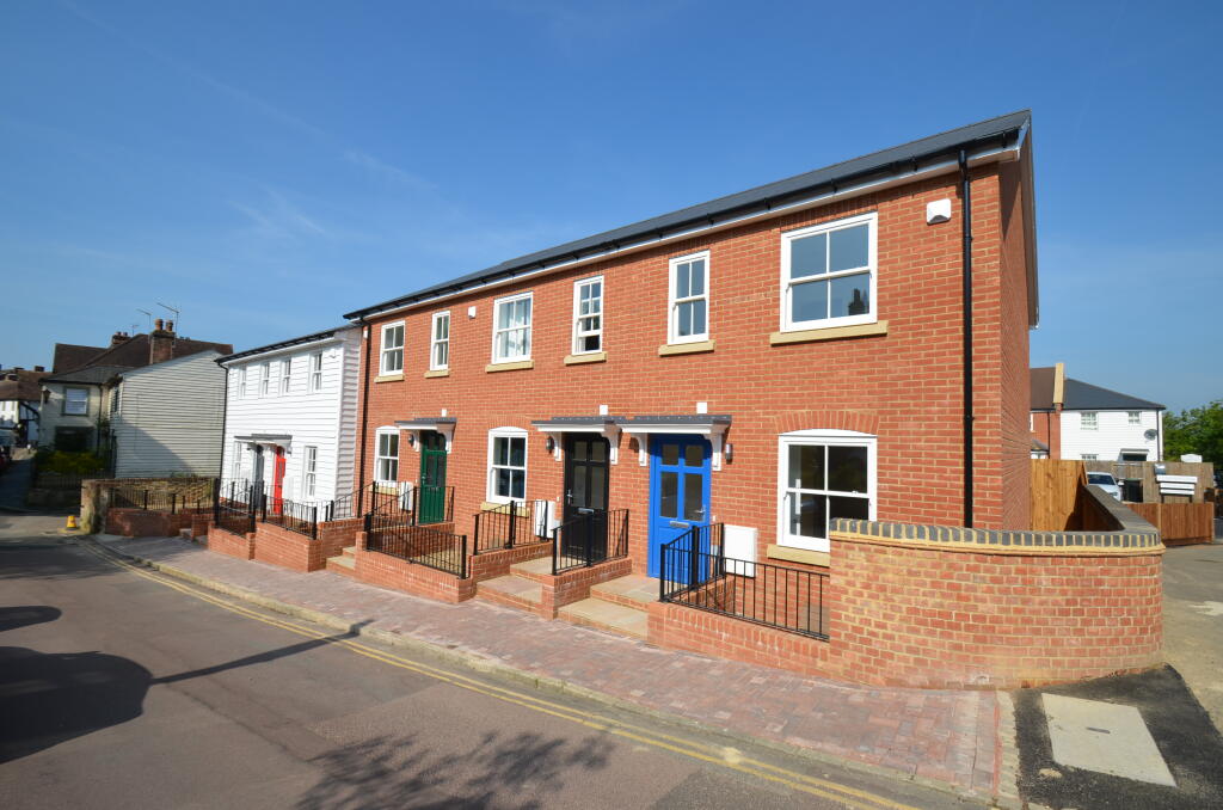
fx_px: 508
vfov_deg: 77.1
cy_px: 405
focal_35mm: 15
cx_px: 612
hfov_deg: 100.5
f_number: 9.5
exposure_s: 1/350
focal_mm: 10
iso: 100
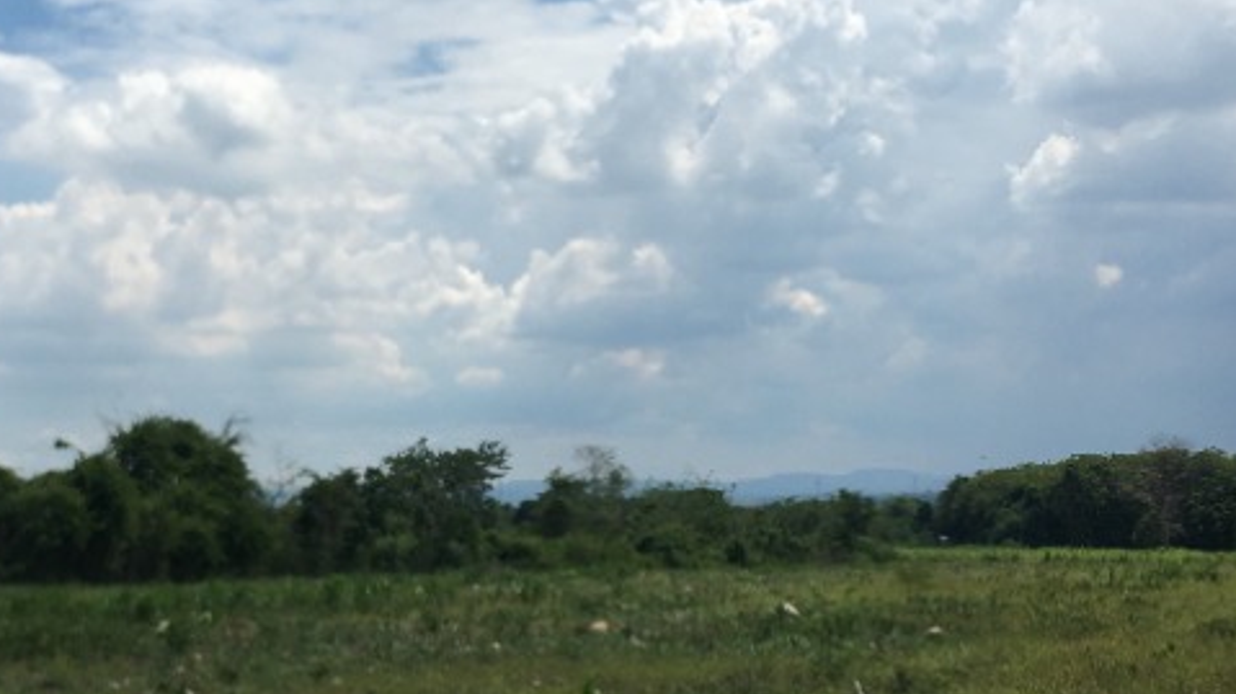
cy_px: 467
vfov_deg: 18.2
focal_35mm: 66
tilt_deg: +1.0
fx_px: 2162
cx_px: 428
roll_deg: +1.8
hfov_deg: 31.7
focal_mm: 4.15
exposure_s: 1/3077
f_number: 2.2
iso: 25
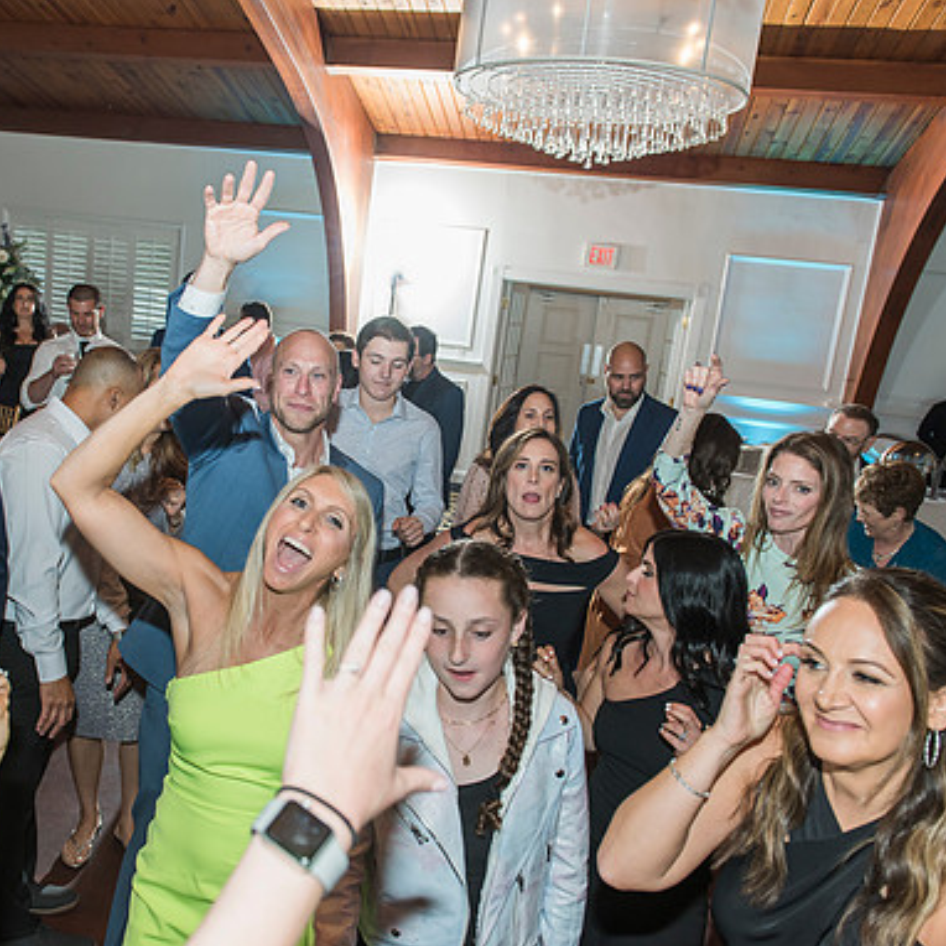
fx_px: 958
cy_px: 477
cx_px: 364
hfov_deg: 52.1
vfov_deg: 52.5
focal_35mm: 31
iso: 800
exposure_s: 1/125
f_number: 4
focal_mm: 24
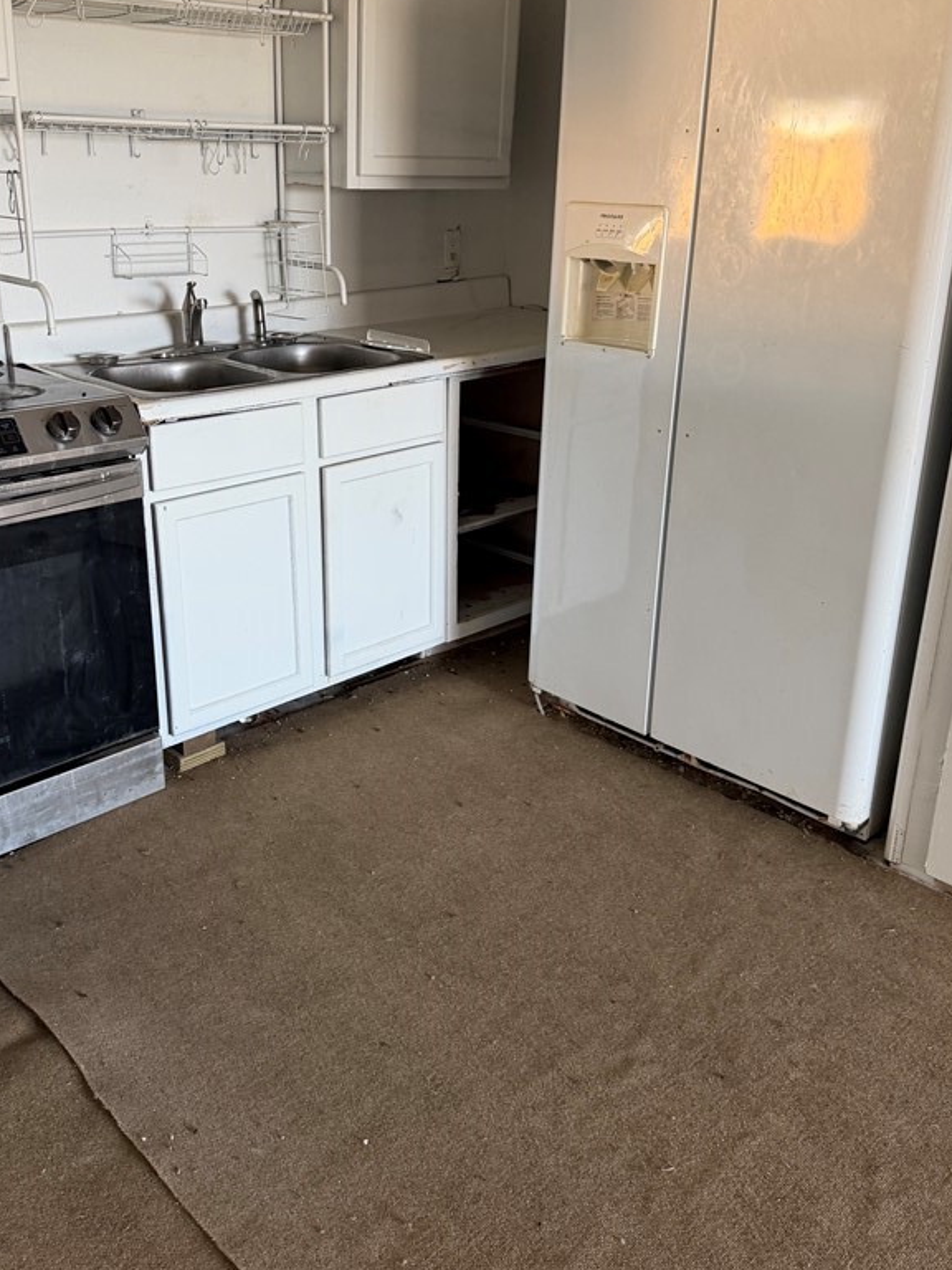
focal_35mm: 32
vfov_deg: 56.7
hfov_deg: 44.1
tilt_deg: -19.1
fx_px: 1173
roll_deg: -1.8
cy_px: 557
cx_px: 433
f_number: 1.78
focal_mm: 6.76
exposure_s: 1/69
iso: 200
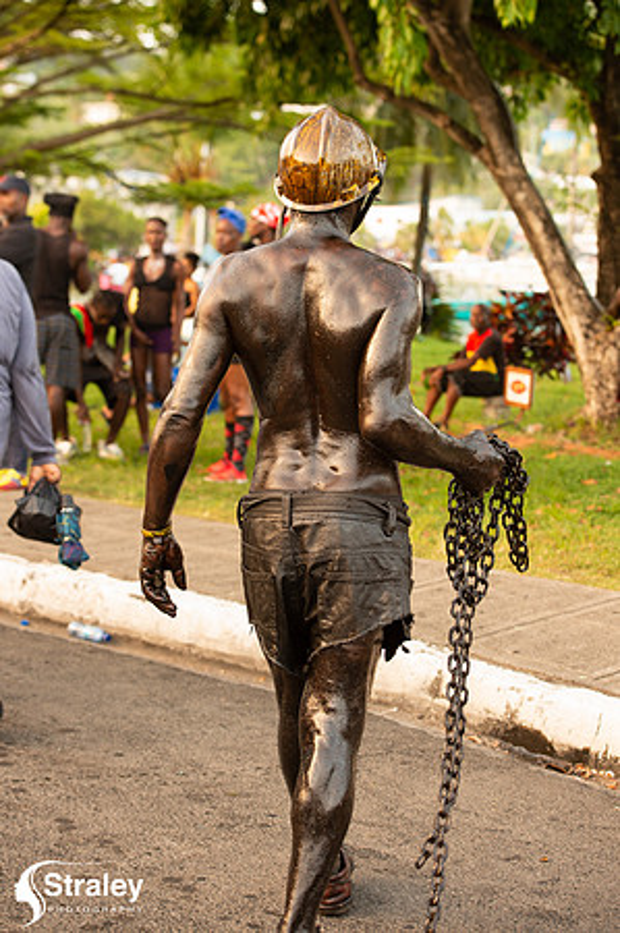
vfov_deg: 28.9
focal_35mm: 70
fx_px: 1812
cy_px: 466
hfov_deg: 19.4
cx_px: 310
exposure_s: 1/200
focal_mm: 70
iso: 1100
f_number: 5
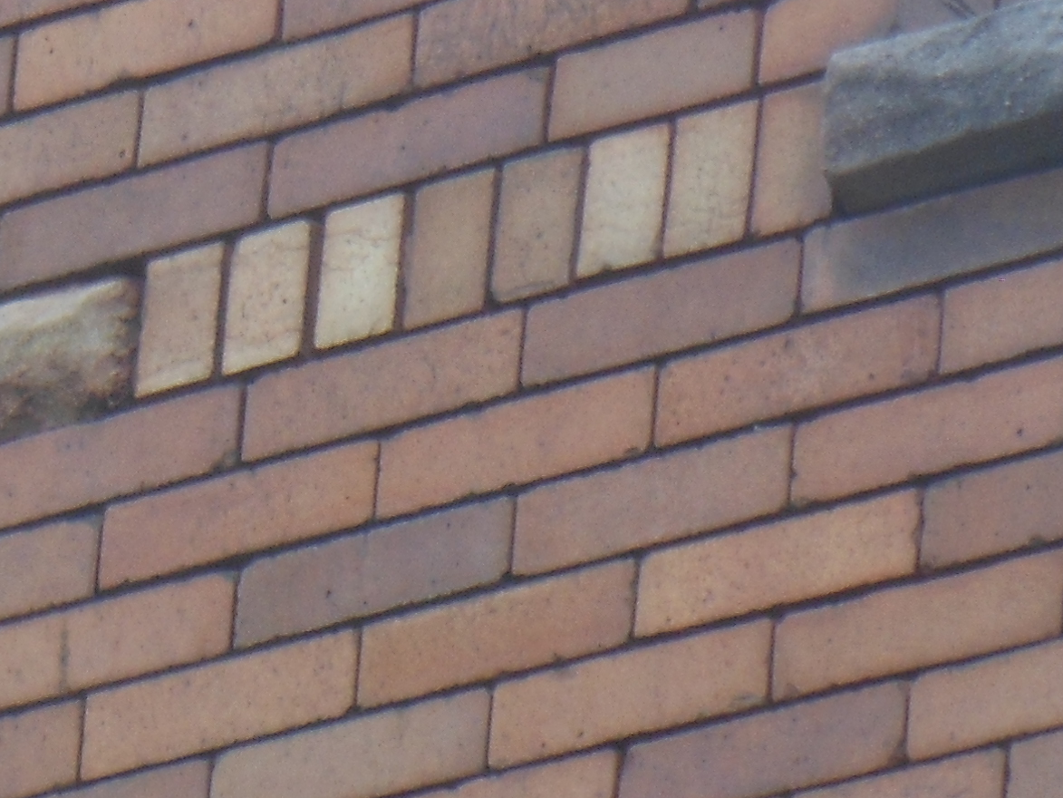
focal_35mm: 860
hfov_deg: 2.3
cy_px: 548
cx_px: -464
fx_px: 26412
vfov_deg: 1.7
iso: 80
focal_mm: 39.1
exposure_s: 1/100
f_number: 5.8
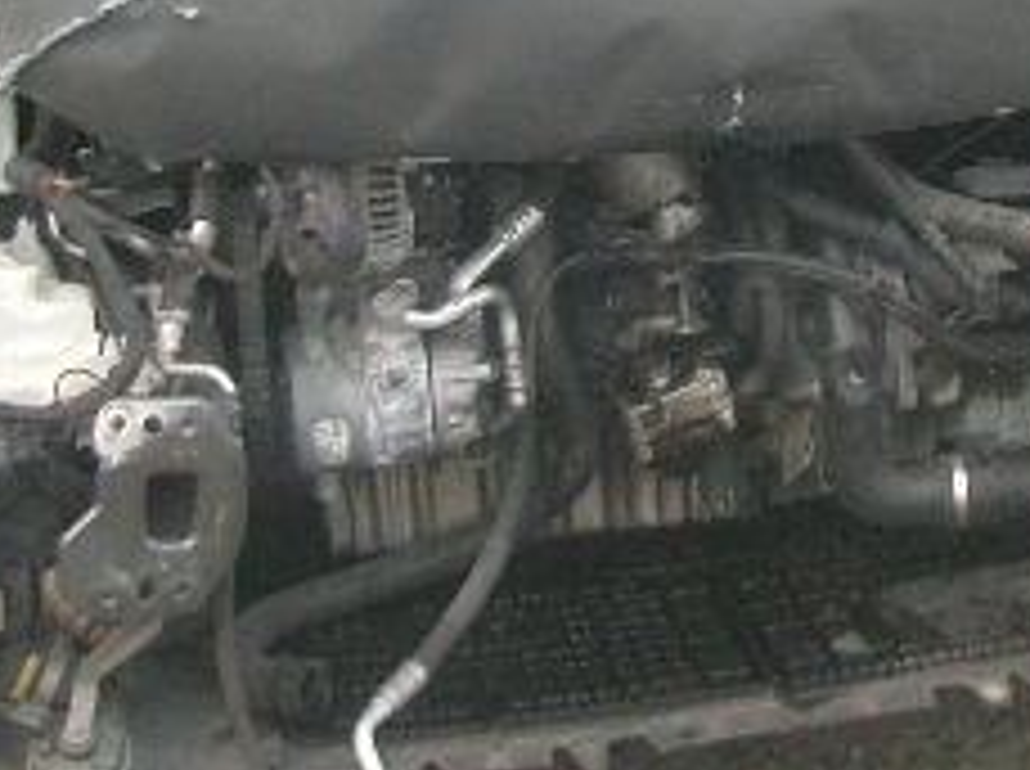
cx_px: 810
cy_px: 54
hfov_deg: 19.9
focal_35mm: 98
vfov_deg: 14.9
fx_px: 2911
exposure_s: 1/60
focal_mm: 5.8
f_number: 2.6
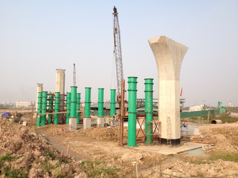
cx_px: 119
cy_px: 89
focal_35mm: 35
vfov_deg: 40.7
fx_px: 241
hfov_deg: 52.6
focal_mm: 4.28
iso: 50
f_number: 2.4
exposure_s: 1/1200
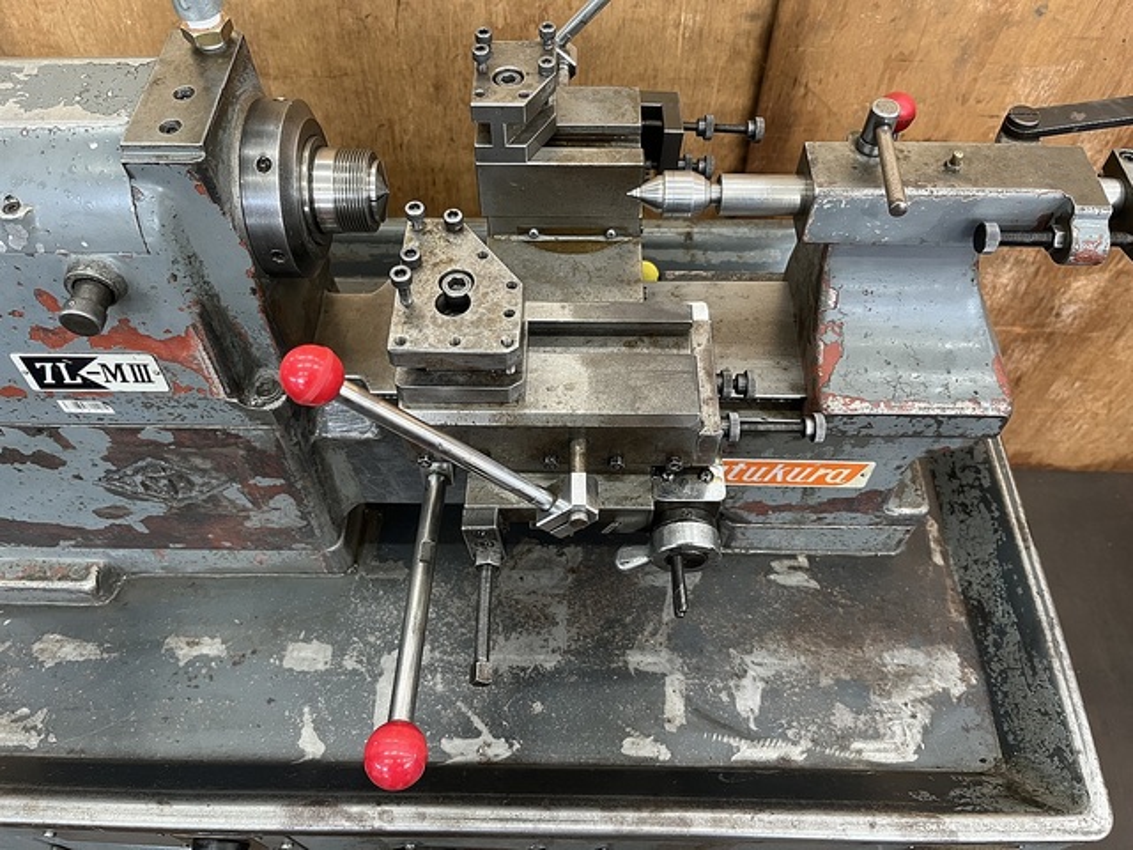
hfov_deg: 67.3
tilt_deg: -55.8
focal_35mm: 26
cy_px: 425
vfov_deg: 53.1
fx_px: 851
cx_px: 566
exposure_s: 1/60
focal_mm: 5.1
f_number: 1.6
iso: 160
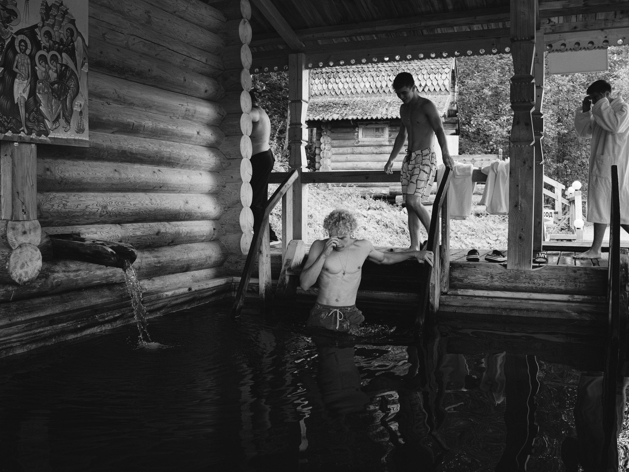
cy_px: 234
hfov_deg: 55.3
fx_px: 600
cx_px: 298
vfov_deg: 42.9
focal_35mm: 33
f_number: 5
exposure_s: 1/1600
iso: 6400
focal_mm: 20.1
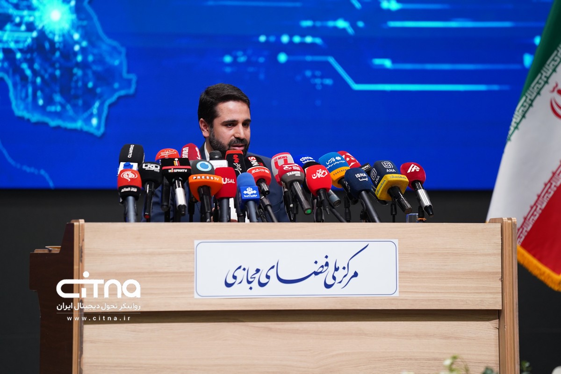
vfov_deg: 6.9
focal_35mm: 200
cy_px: 187
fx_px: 3116
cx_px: 280
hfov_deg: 10.3
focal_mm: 200
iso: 1250
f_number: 2.8
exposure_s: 1/160
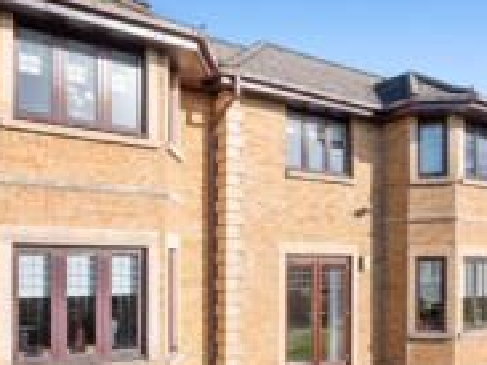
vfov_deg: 39.7
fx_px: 492
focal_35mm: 35
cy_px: 265
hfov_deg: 52.3
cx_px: 192
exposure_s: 1/1000
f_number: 8
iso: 640
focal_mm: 14
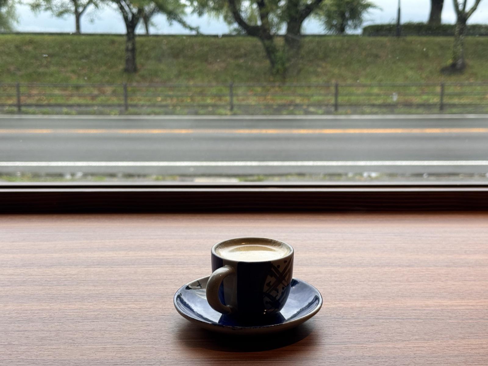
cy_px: 183
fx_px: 677
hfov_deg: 39.7
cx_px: 244
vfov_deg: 30.3
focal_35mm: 48
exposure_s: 1/151
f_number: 1.78
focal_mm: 6.76
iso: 64
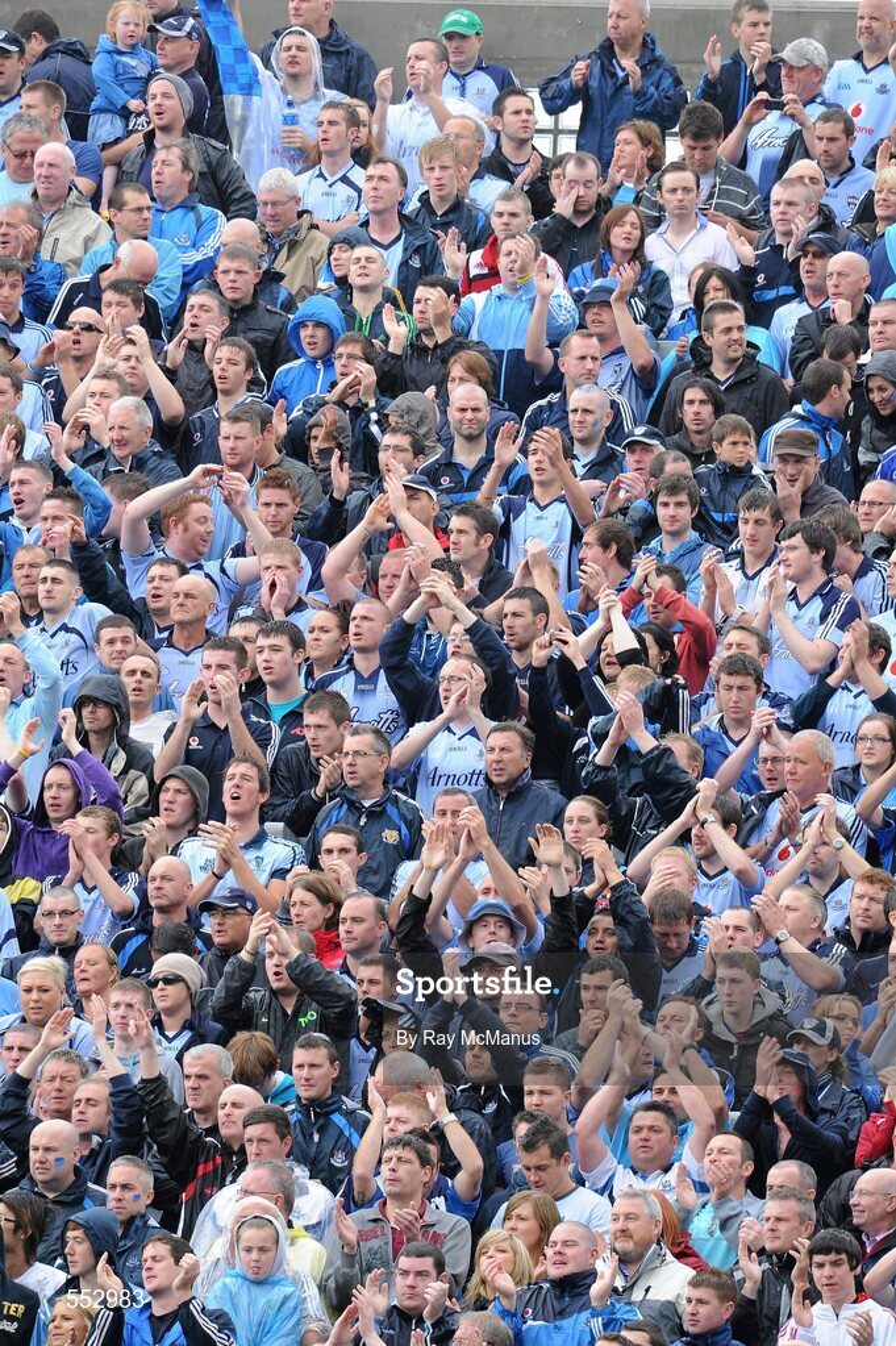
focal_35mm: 600
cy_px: 673
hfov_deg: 2.3
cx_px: 448
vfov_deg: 3.4
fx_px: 22421
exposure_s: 1/320
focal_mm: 600
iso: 640
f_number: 7.1
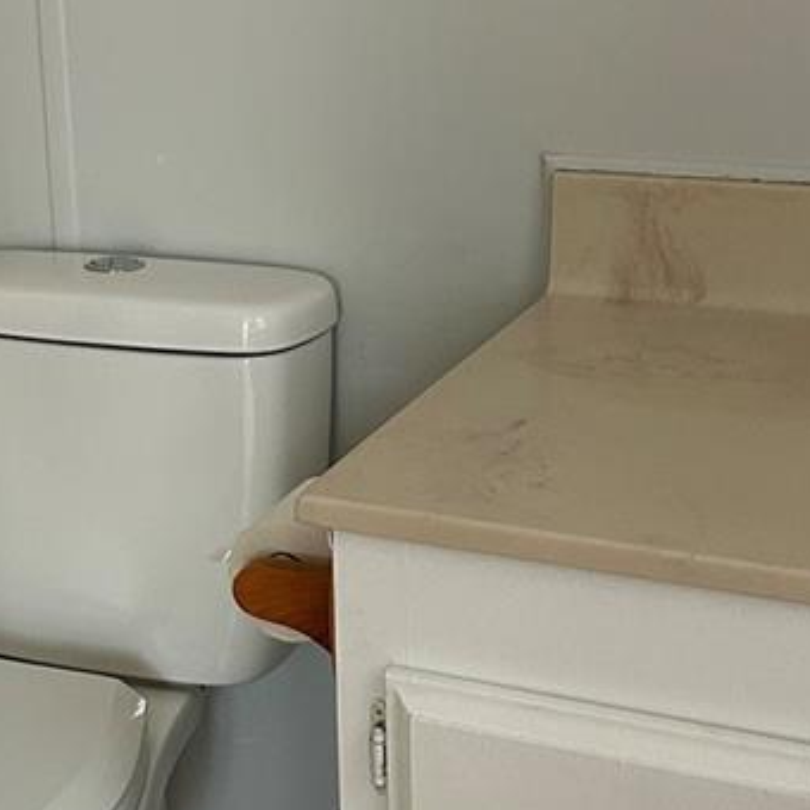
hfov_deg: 21.1
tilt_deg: -16.3
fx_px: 2144
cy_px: 322
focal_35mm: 81
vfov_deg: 21.4
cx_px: 143
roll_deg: +3.0
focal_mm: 5.7
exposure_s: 1/60
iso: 200
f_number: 1.5
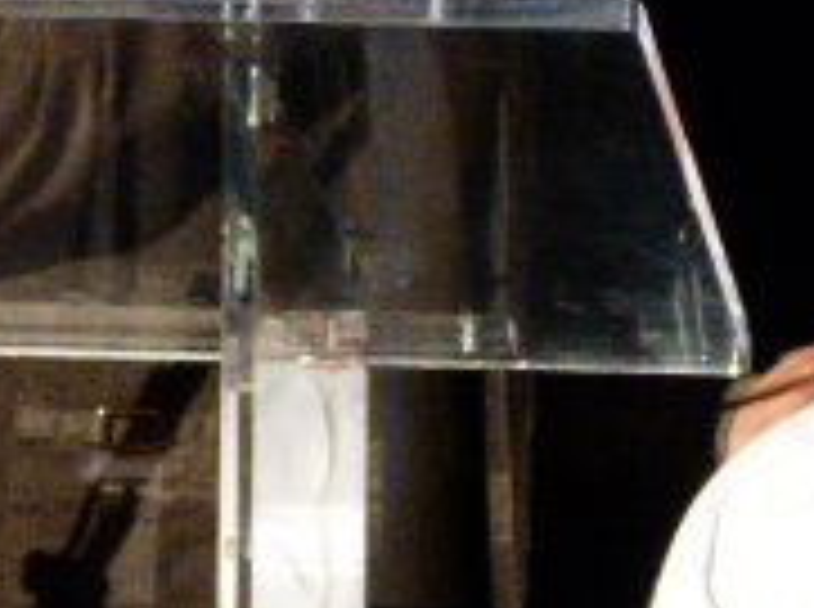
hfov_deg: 5.4
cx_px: 630
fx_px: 8566
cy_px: -203
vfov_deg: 4.0
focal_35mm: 365
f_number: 3.5
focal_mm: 18.6
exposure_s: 1/20
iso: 800
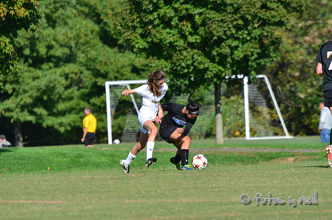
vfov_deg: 2.3
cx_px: 166
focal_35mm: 600
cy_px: 110
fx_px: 5521
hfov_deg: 3.4
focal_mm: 400
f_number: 8
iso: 500
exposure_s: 1/1000
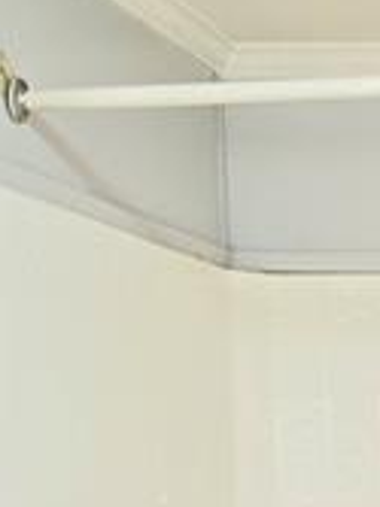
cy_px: 759
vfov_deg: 16.8
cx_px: 581
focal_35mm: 106
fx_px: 1553
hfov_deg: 13.1
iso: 40
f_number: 1.4
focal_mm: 6.5
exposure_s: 1/60
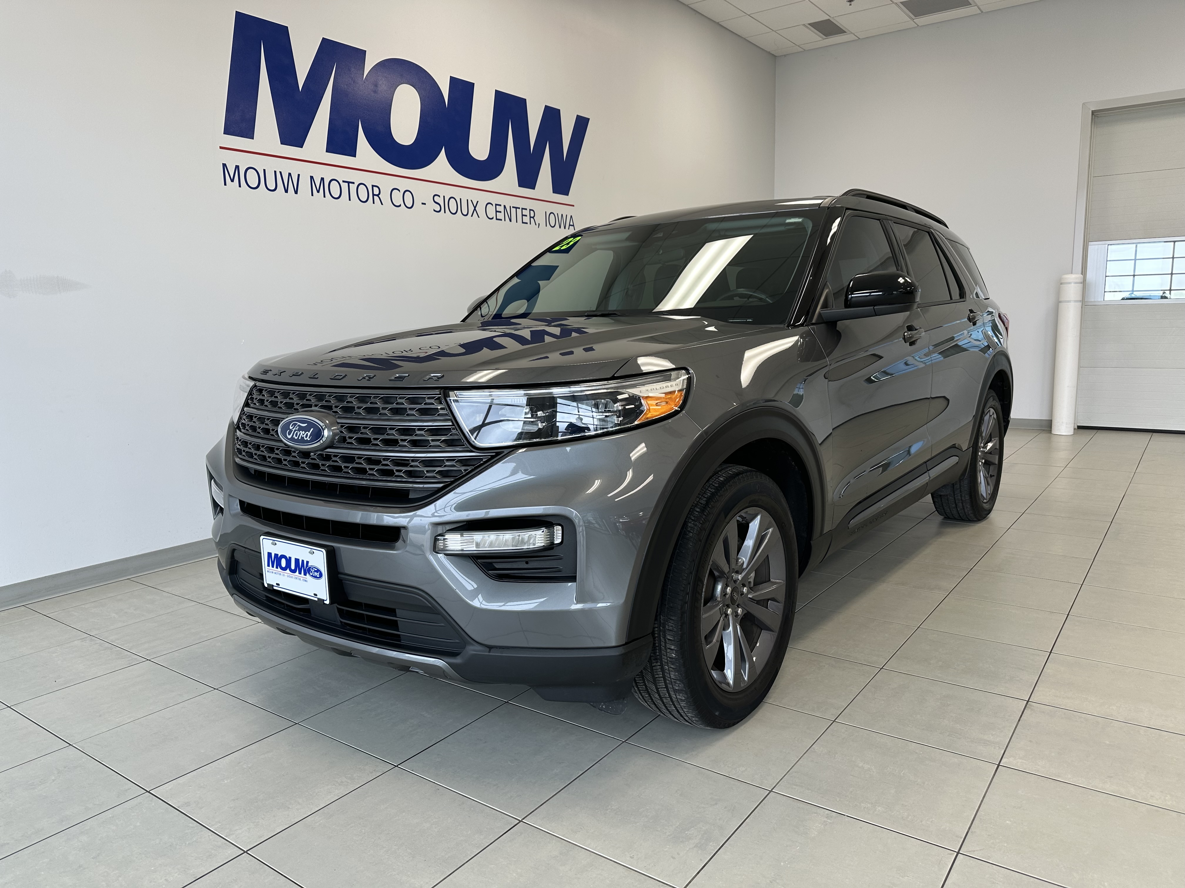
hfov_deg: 71.6
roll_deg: +1.8
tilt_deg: -8.2
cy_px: 444
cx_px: 592
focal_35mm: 24
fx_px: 822
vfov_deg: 56.8
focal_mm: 6.86
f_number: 1.78
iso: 64
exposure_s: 1/142
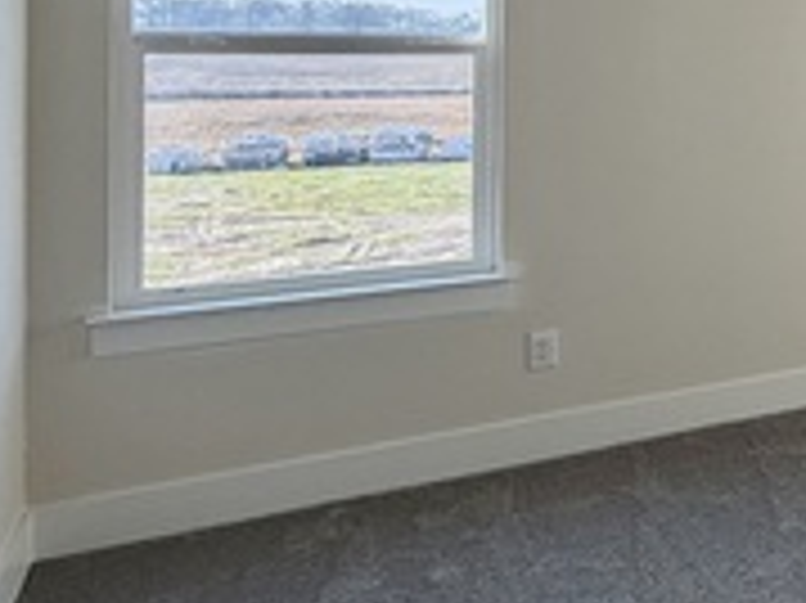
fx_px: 1163
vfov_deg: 27.9
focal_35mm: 50
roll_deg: -0.3
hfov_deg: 25.5
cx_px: 1283
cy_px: 45
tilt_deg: -0.2
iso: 40
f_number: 2.2
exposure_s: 1/196
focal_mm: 2.22
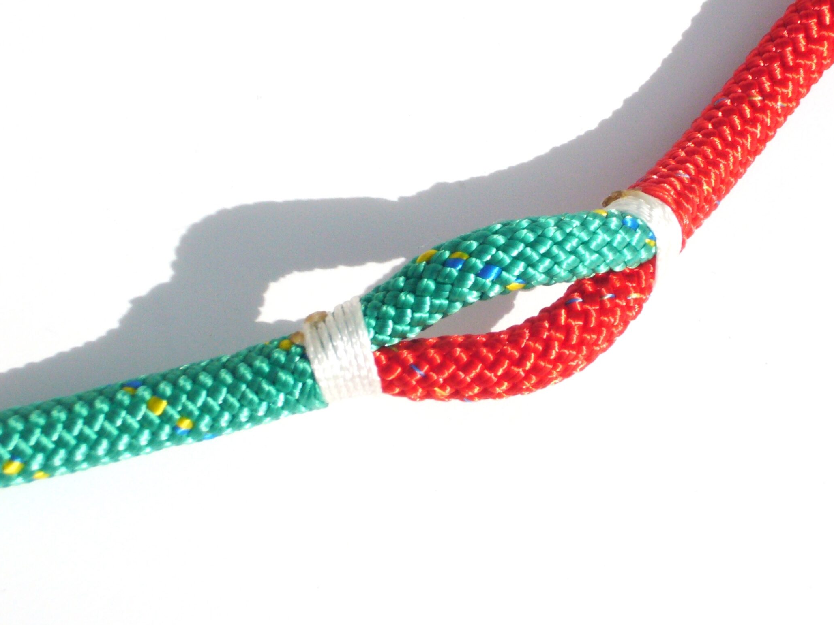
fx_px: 2819
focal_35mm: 117
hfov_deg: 16.8
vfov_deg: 12.7
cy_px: 289
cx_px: 496
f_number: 11
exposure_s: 1/500
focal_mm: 15.5
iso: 80
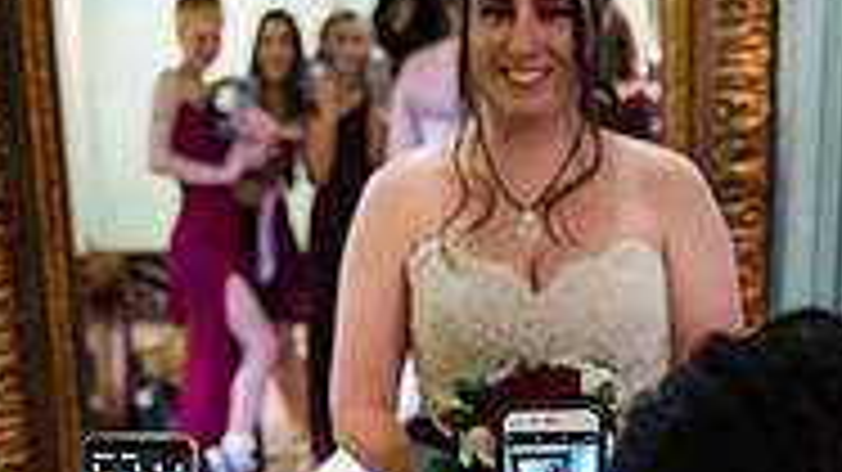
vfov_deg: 12.8
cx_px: 450
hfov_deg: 23.4
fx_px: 2031
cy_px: 618
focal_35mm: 91
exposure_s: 1/60
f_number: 2.8
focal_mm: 28
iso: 1000
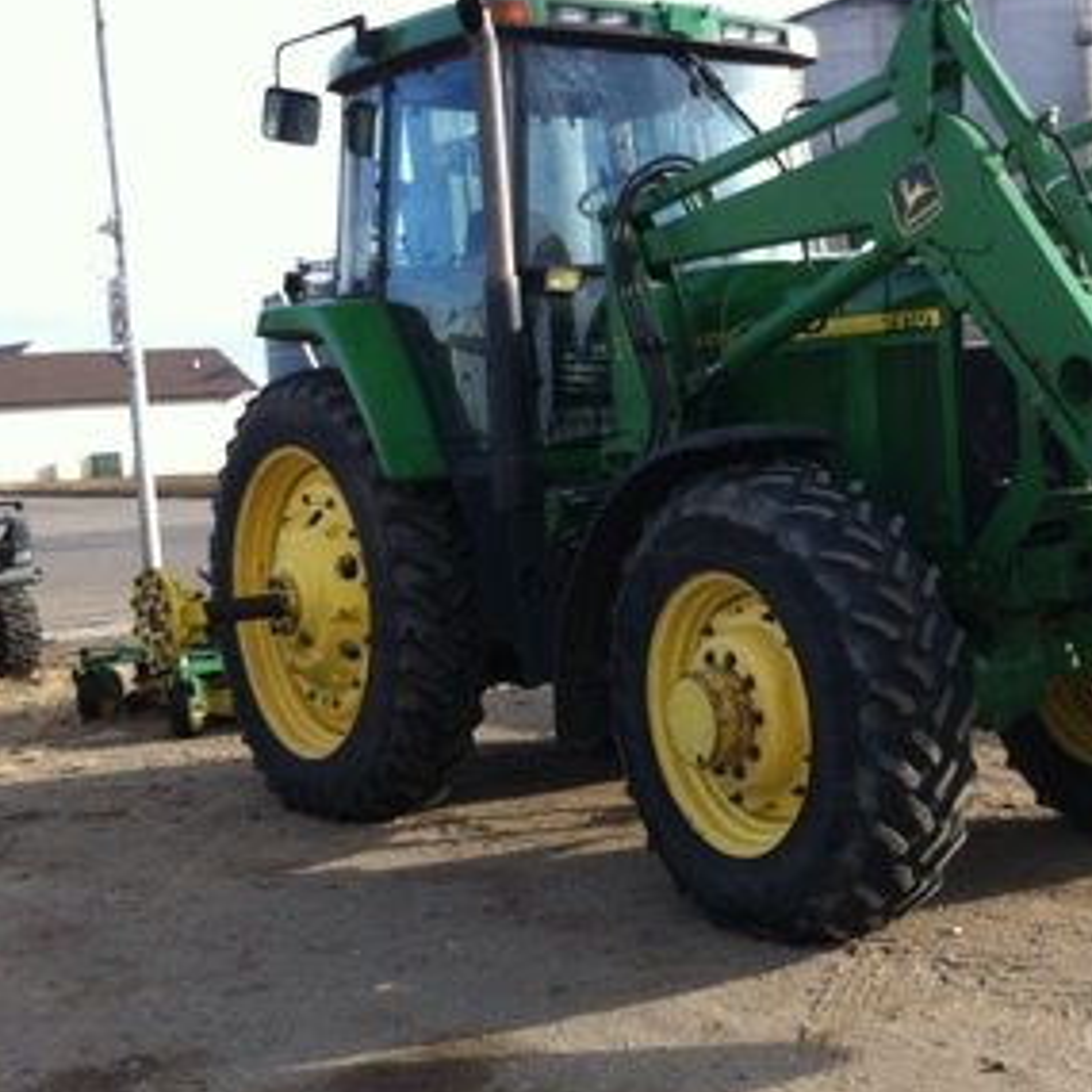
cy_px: 471
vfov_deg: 29.0
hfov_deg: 28.3
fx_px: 2106
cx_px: 912
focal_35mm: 59
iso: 80
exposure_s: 1/387
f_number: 2.8
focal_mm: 3.85
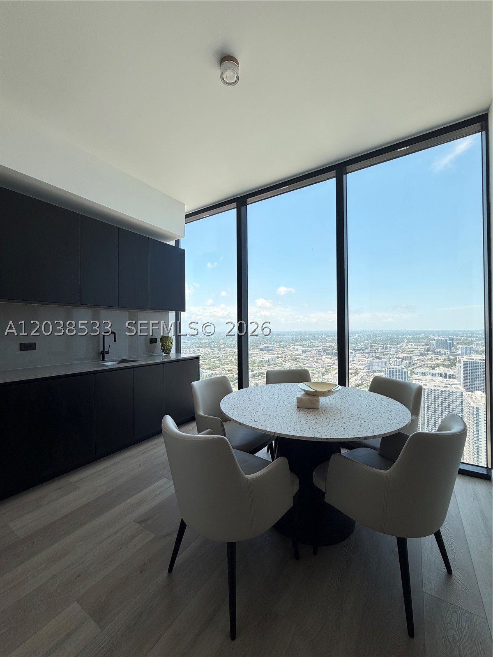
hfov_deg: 85.7
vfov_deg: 102.1
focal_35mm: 14
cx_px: 246
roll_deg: +0.9
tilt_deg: -0.6
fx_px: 266
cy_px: 328
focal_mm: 2.22
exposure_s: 1/502
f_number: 2.2
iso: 50
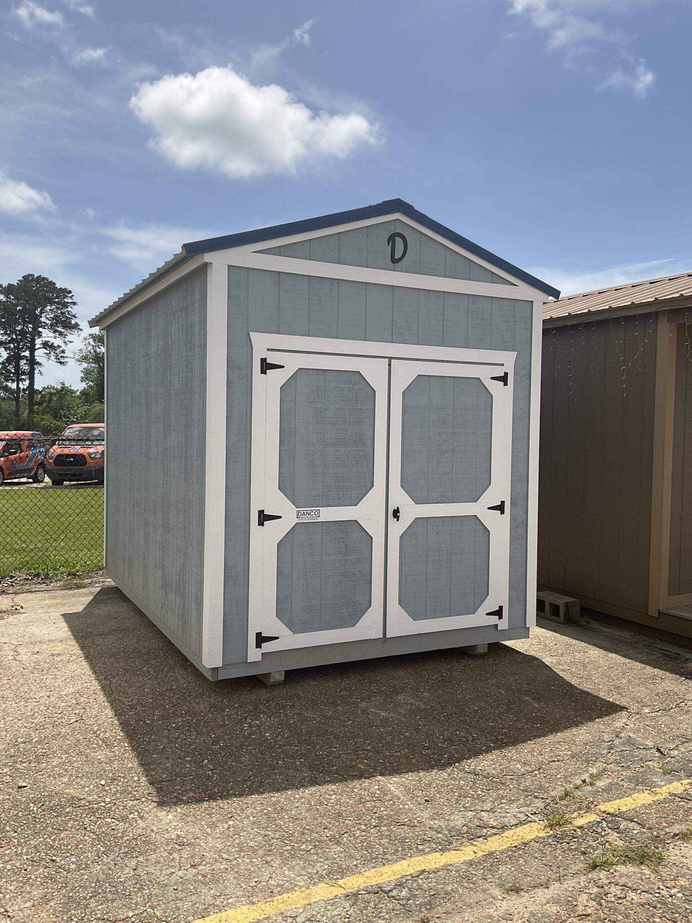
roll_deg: -0.6
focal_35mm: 29
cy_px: 462
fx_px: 773
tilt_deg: -1.5
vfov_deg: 61.7
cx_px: 346
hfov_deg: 48.2
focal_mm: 3
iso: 16
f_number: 1.8
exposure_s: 1/3125
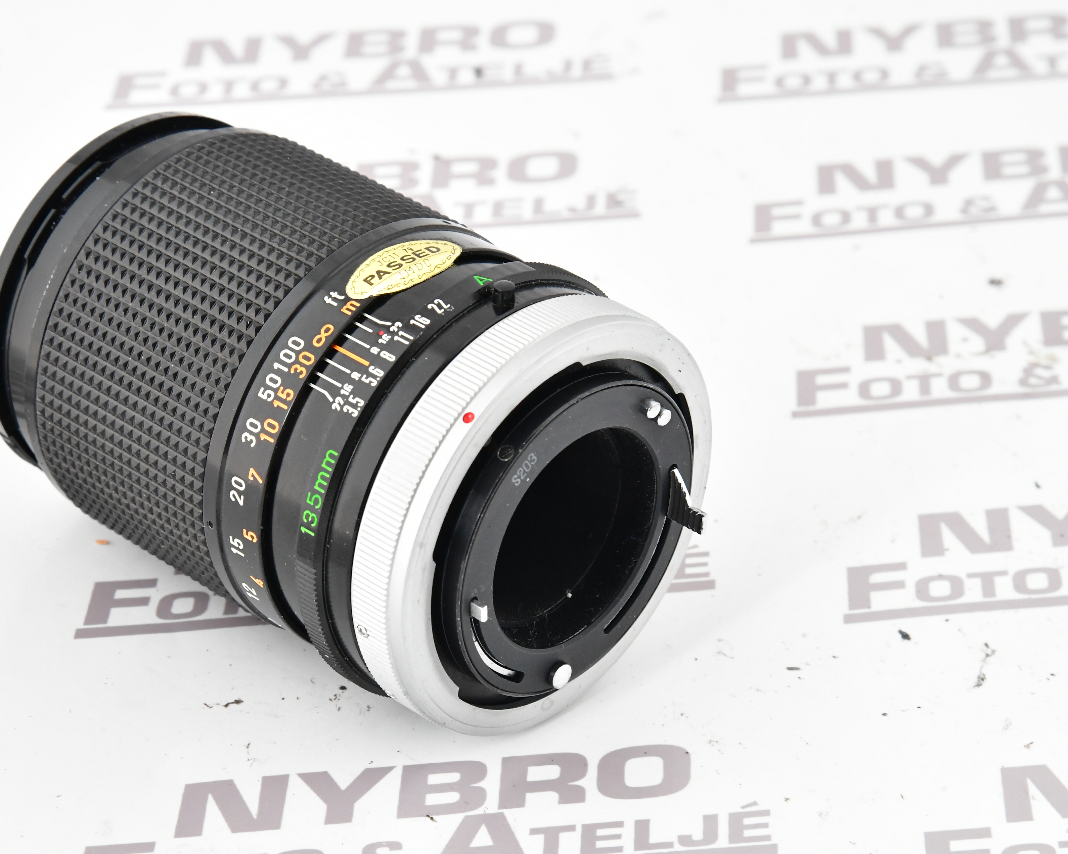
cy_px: 426
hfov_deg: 14.2
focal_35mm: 136
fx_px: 4299
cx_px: 439
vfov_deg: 11.4
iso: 3200
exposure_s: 1/100
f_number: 16
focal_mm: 120
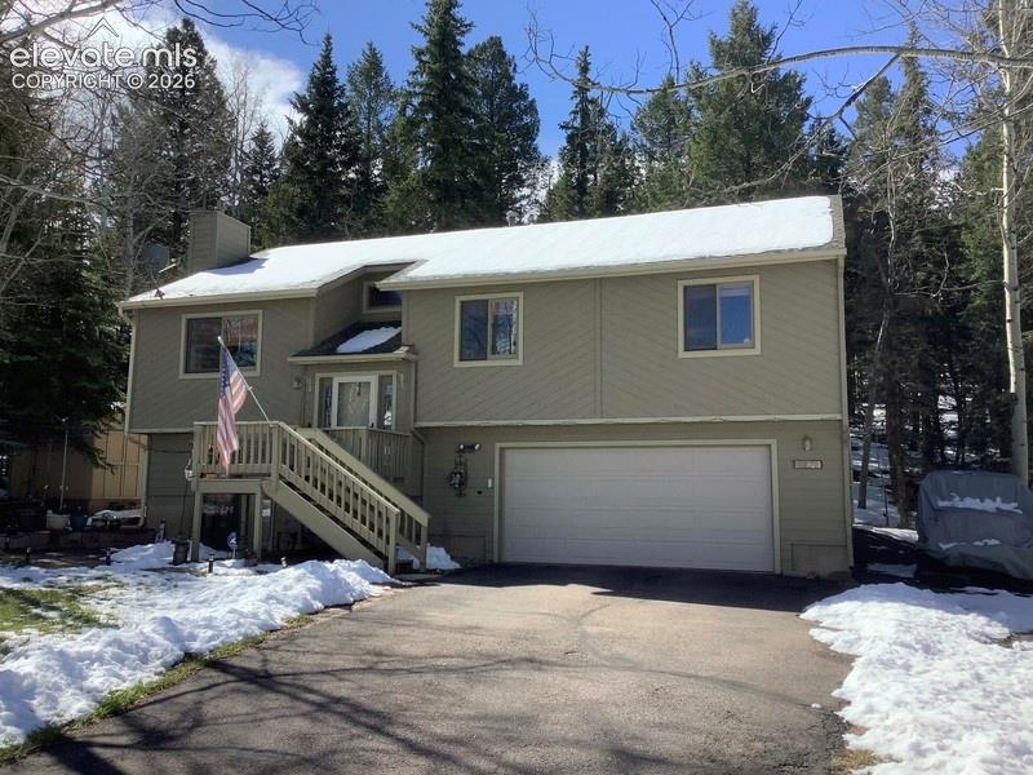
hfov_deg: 58.4
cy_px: 388
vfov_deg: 45.4
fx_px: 925
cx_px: 516
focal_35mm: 31
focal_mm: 3.3
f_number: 2.4
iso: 25
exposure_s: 1/905
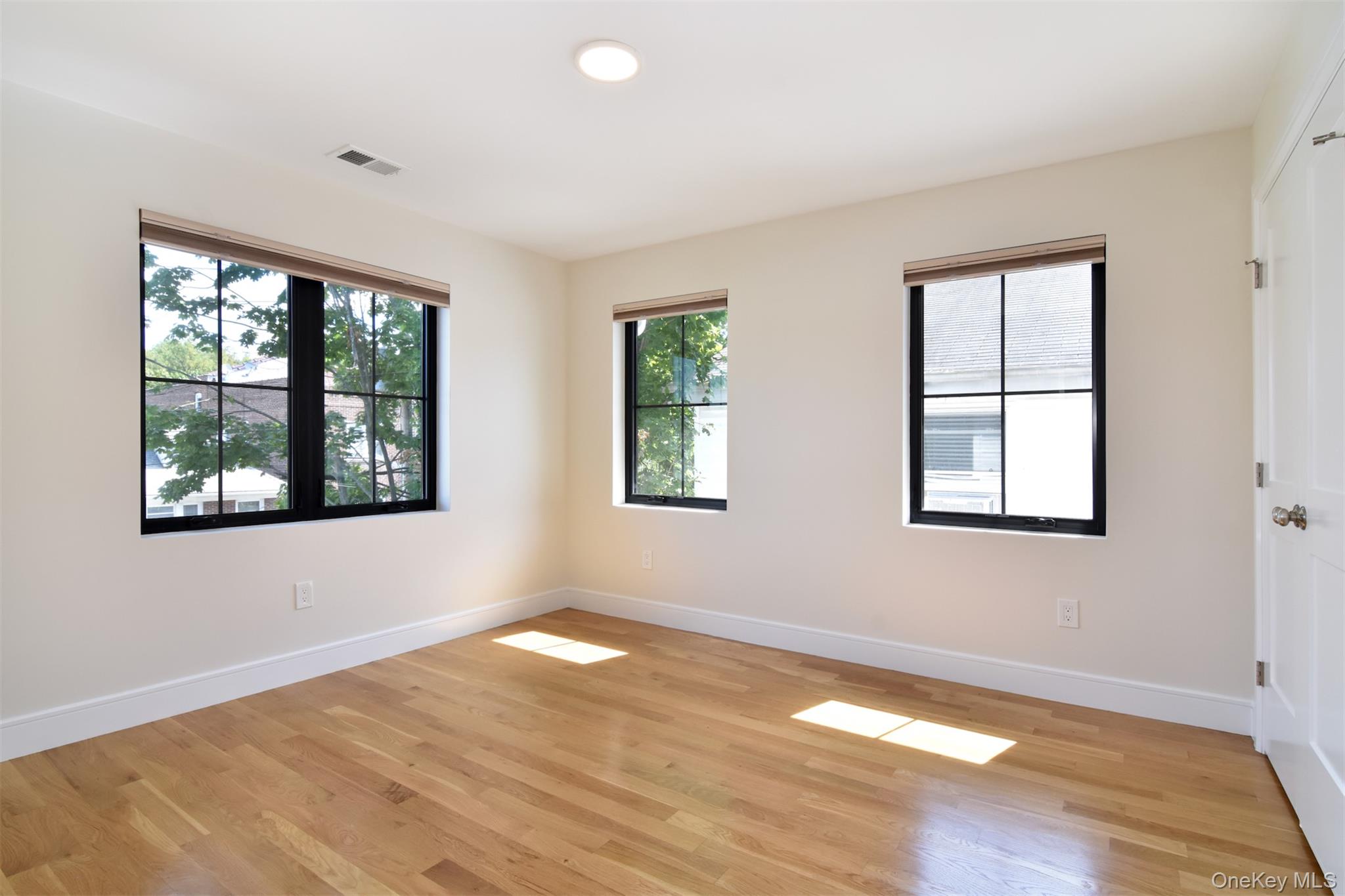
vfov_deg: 72.0
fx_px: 616
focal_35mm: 16
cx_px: 672
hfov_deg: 95.0
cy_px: 448
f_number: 11
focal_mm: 11
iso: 640
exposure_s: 1/100
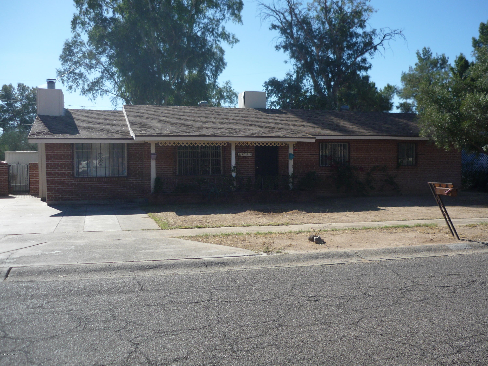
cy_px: 183
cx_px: 244
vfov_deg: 42.9
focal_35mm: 33
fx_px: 465
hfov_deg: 55.4
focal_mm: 5.5
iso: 100
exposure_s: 1/160
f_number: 8
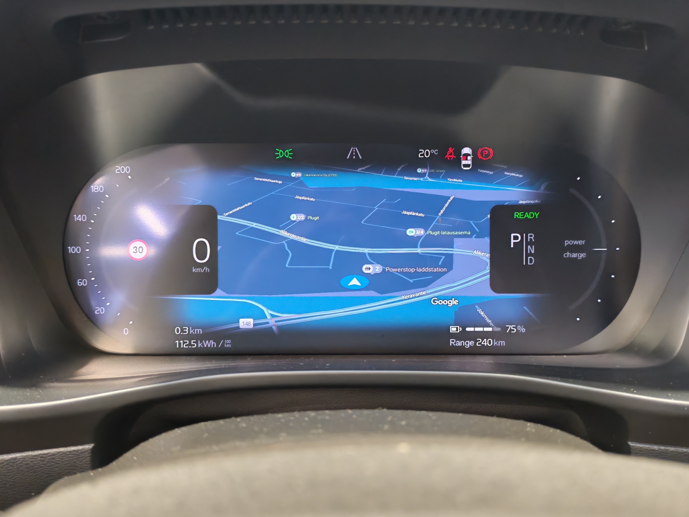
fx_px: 637
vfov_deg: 44.2
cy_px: 258
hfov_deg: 56.8
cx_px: 344
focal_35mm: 32
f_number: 1.9
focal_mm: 6.12
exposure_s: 1/20
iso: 3200
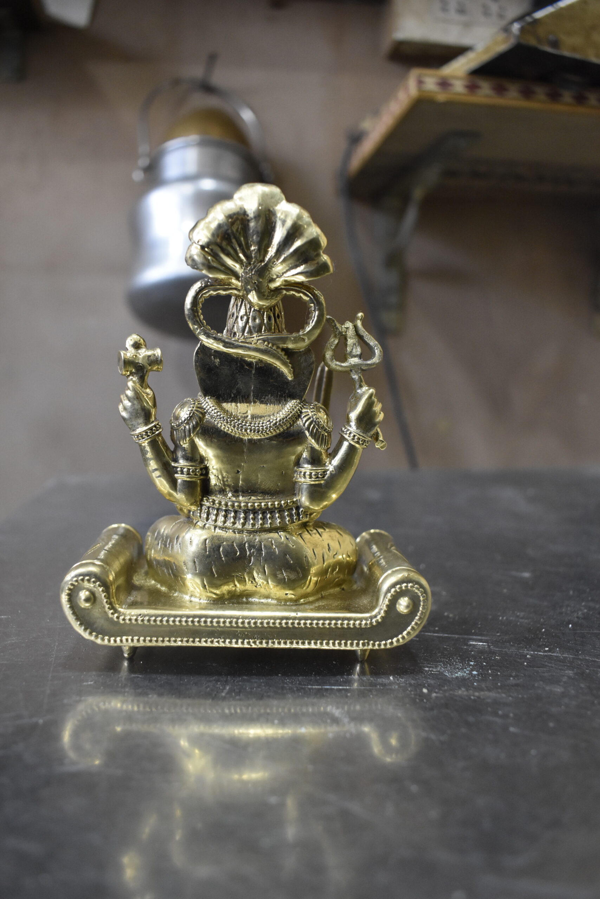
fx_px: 675
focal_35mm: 27
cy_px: 450
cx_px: 300
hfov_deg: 47.9
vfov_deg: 67.4
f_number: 4
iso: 2000
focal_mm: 18
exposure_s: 1/60
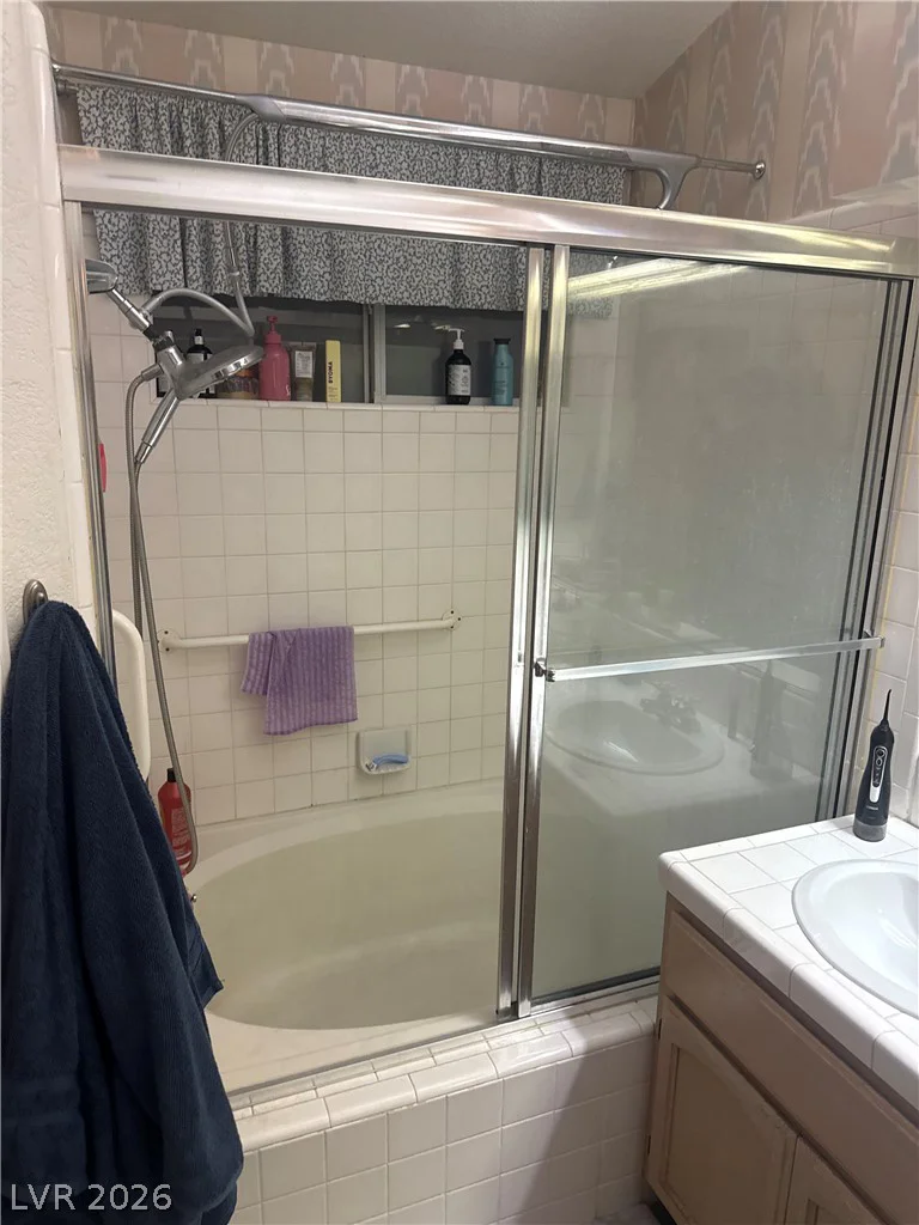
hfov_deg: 56.8
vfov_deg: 71.6
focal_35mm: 24
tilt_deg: -9.8
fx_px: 850
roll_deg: -0.4
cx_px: 460
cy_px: 612
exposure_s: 1/60
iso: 400
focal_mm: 6.76
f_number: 1.78
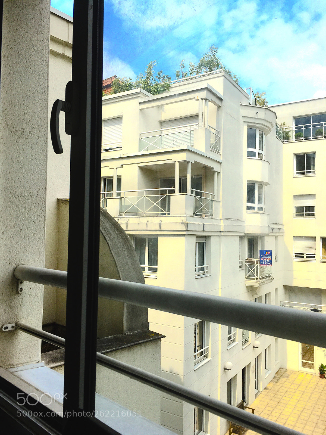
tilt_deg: +3.4
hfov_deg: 48.2
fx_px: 364
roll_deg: -2.0
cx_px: 163
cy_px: 218
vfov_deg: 61.7
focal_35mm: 29
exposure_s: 1/2198
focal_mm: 4.15
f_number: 2.2
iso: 25
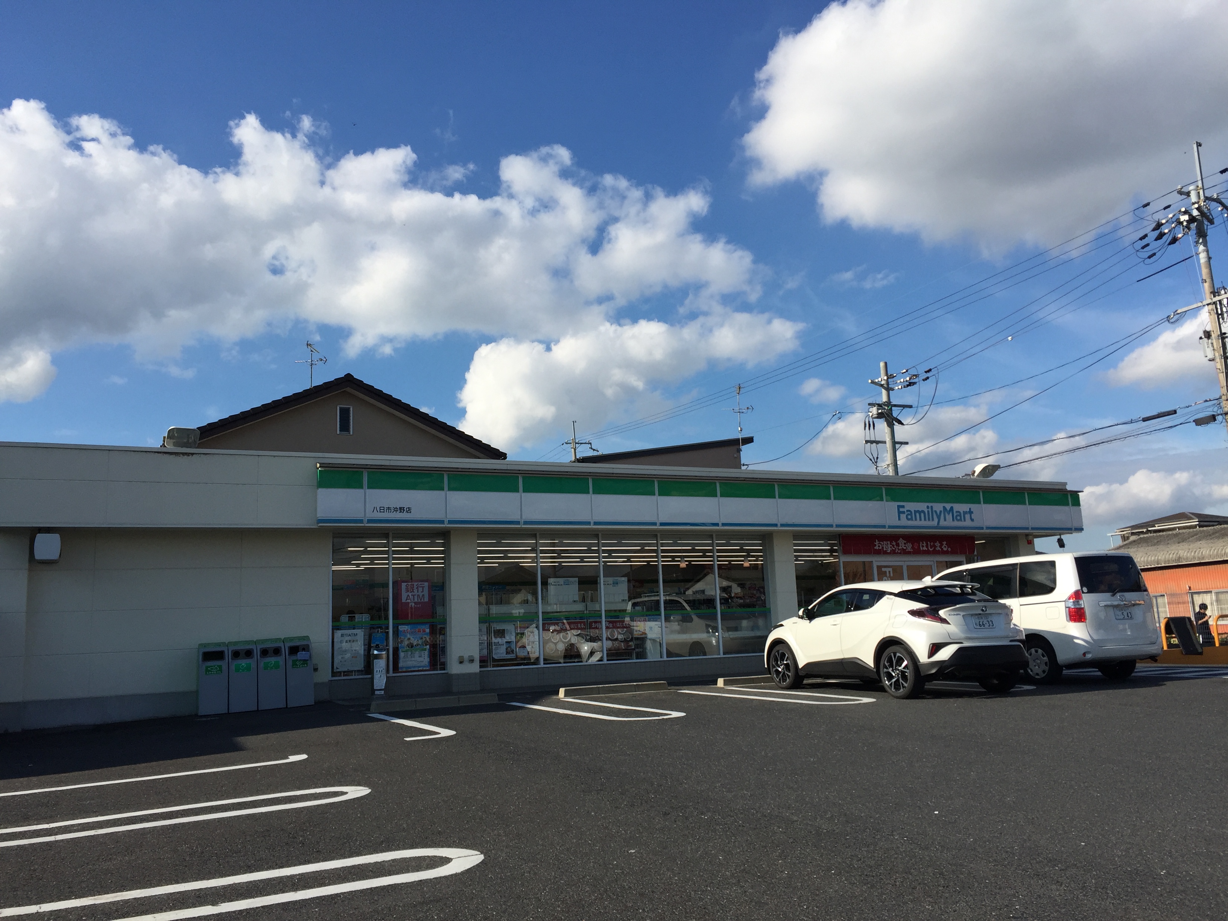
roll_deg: +1.9
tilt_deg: +11.9
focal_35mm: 29
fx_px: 1029
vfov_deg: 48.2
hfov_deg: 61.7
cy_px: 460
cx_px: 614
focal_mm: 4.15
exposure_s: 1/2326
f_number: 2.2
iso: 32
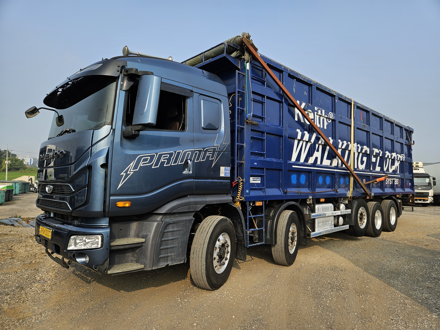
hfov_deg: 73.9
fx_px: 292
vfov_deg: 58.9
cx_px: 220
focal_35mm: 23
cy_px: 165
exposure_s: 1/1332
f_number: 1.8
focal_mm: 5.4
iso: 25
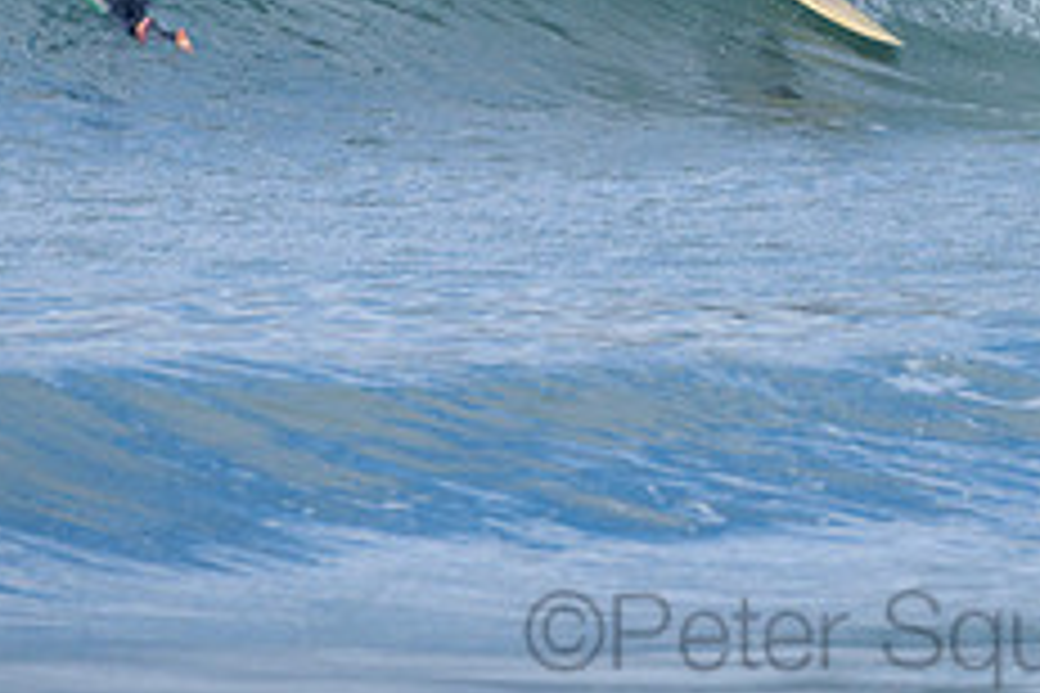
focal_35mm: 1540
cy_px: -115
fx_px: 44485
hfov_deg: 1.3
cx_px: 873
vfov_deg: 0.9
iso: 280
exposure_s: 1/2000
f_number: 5.6
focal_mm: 500
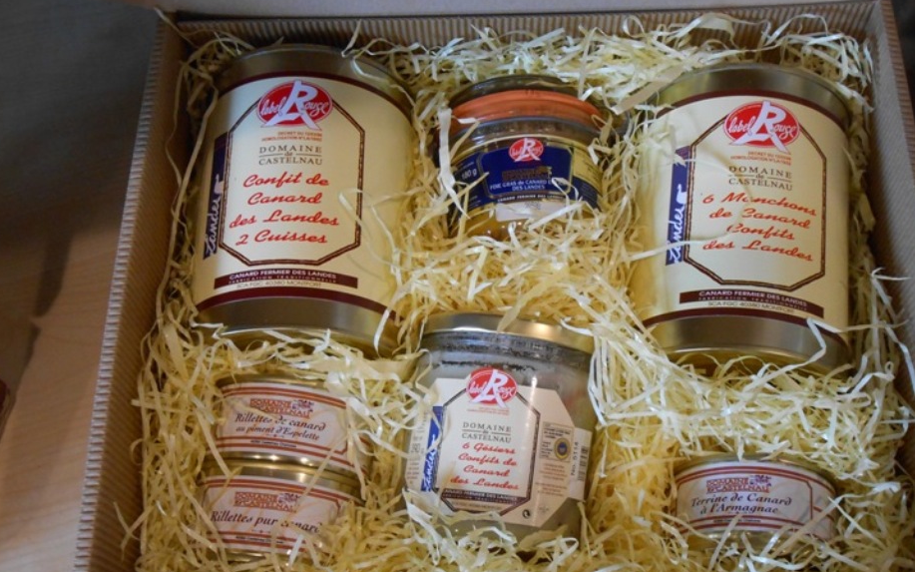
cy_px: 346
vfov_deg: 28.5
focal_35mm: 45
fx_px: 1122
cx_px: 506
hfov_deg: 44.3
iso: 320
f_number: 4.2
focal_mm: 6.8
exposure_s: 1/30
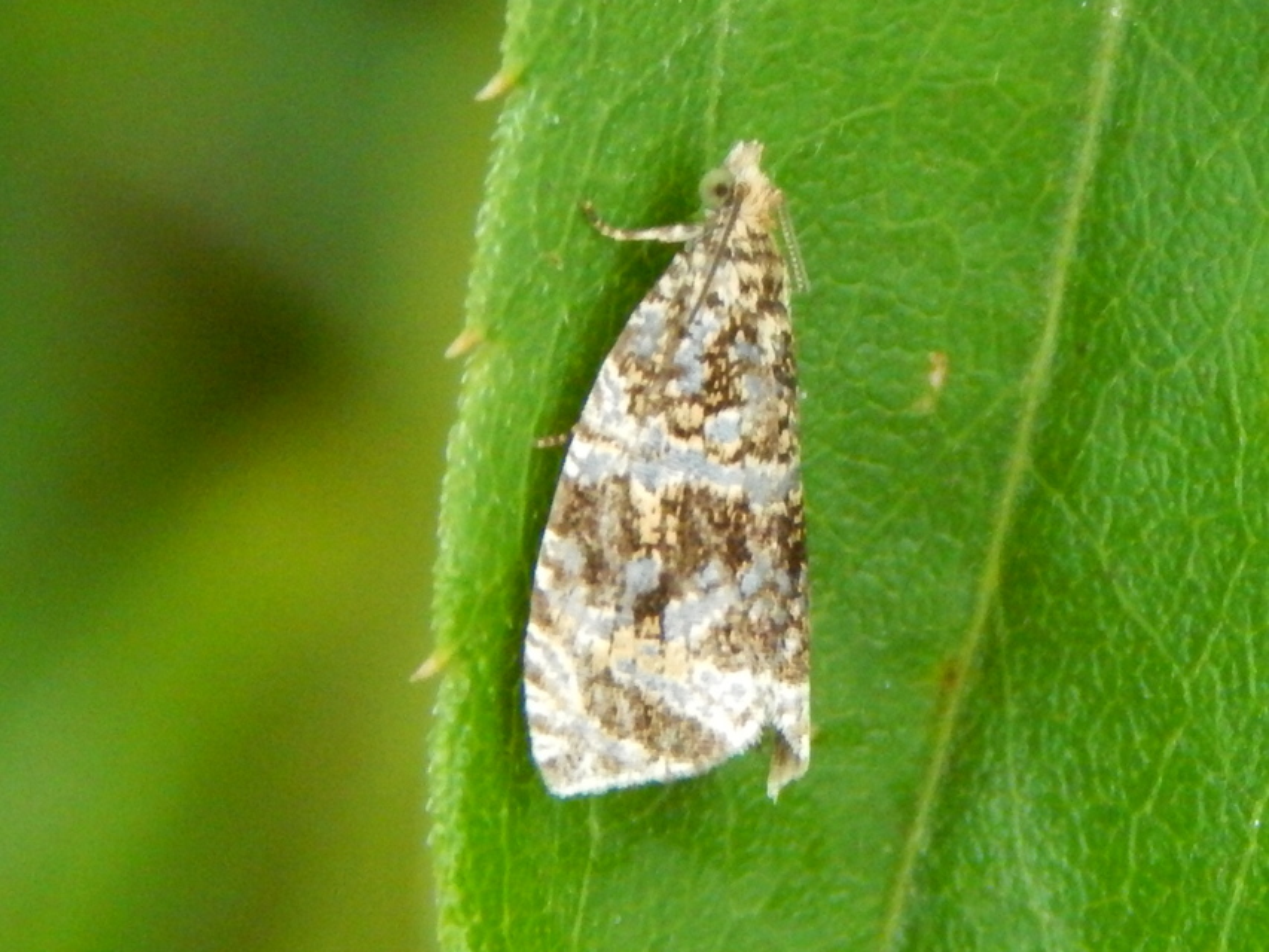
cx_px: 634
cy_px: 476
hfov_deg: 12.3
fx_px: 5866
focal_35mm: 160
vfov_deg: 9.3
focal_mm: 28.7
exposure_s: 1/13
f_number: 5.1
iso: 800
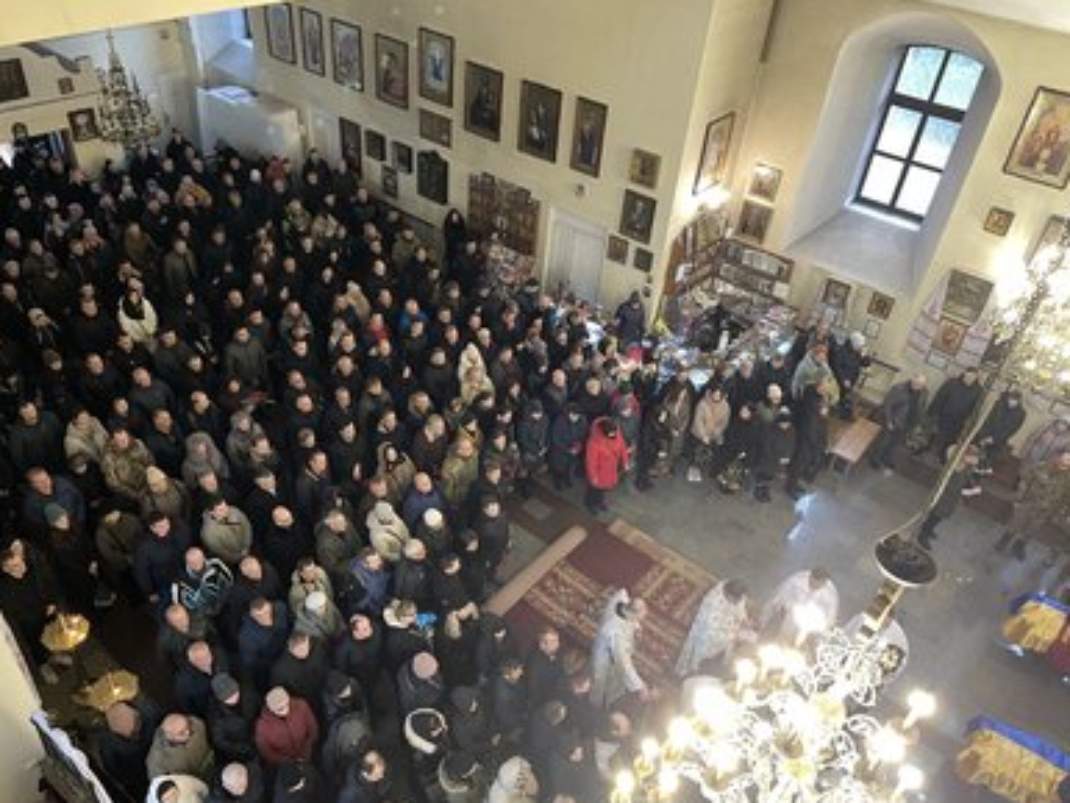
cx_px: 528
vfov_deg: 51.4
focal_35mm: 27
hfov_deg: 65.3
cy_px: 408
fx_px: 835
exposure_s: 1/33
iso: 400
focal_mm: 4.2
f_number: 1.6
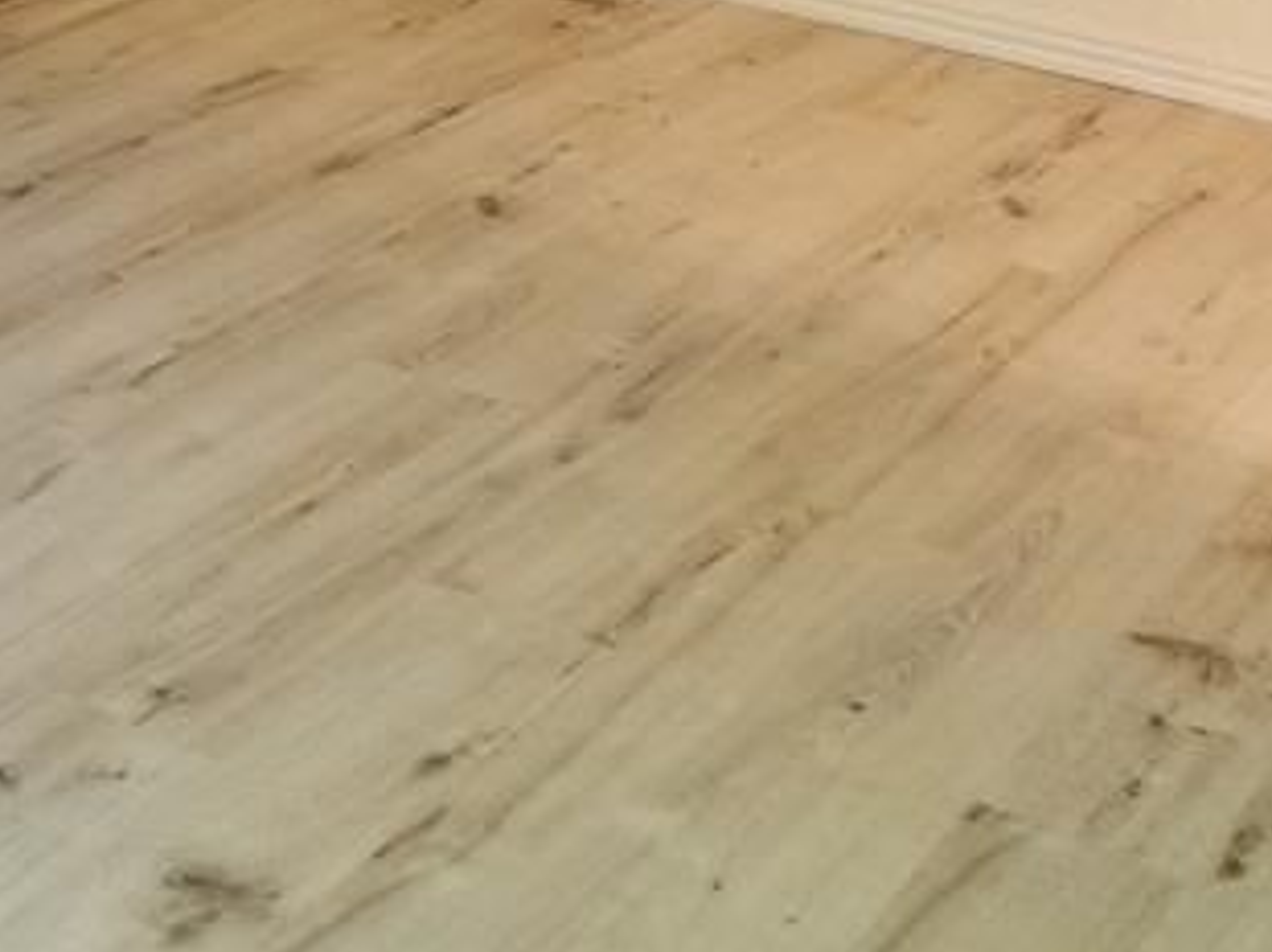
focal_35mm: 76
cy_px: -226
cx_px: 189
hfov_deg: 25.1
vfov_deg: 18.3
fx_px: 2791
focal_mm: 5.4
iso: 400
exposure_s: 1/40
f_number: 1.8
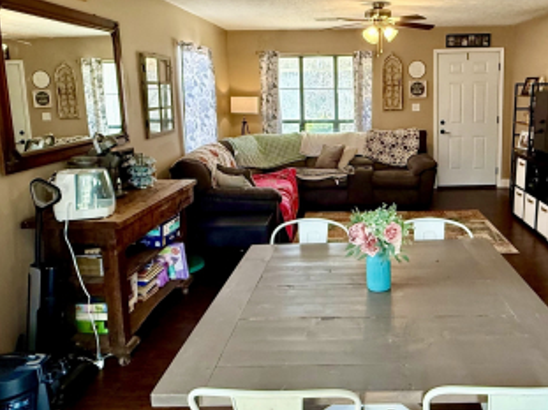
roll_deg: +1.5
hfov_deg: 59.2
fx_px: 475
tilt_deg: -7.6
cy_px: 158
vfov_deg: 46.4
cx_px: 344
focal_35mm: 30
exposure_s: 1/120
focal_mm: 2.22
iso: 400
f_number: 2.2
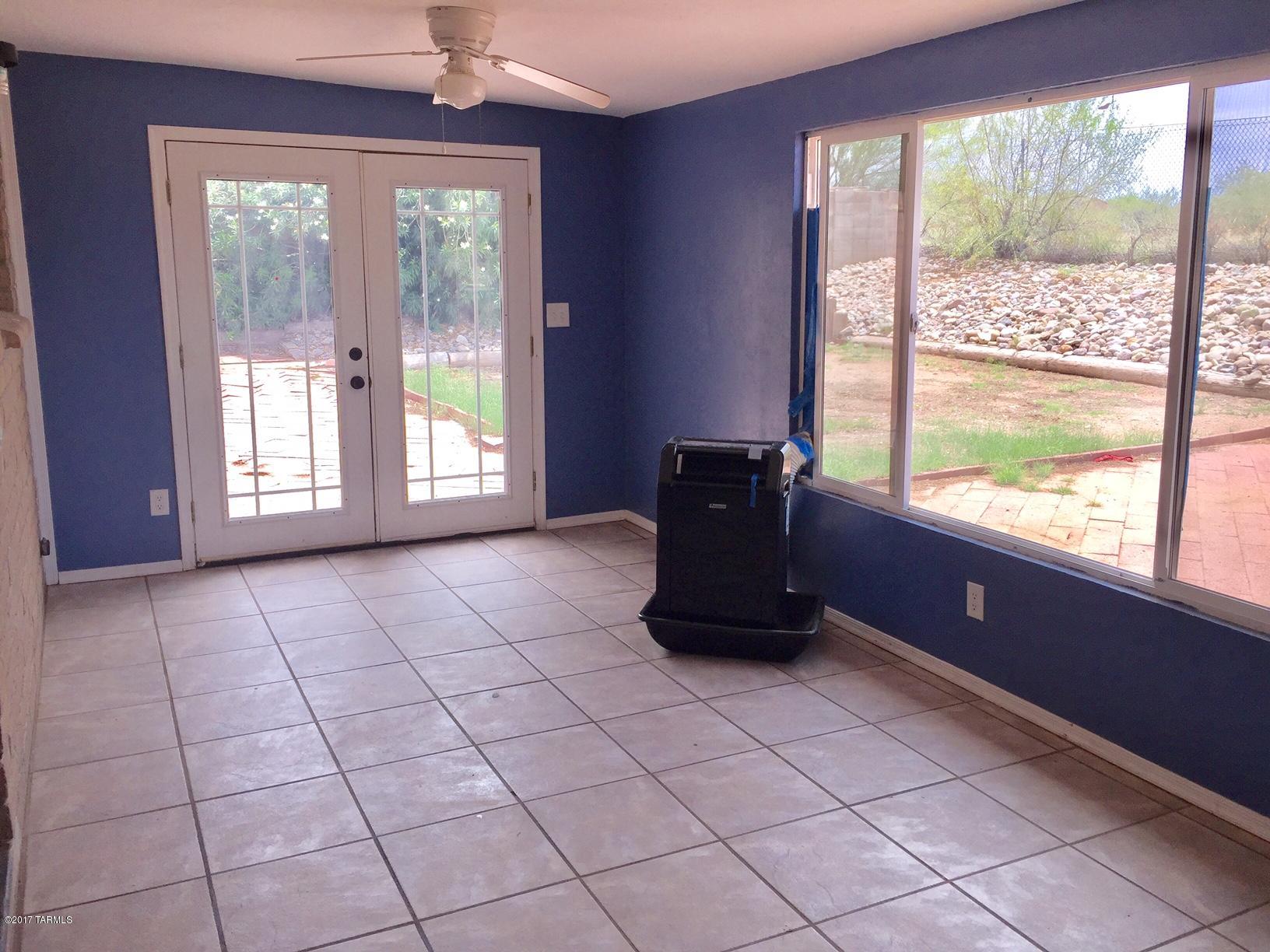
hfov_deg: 61.7
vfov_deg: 48.2
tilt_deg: -10.5
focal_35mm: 29
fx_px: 1064
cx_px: 635
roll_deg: -0.9
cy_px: 476
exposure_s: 1/366
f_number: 2.2
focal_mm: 4.15
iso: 32
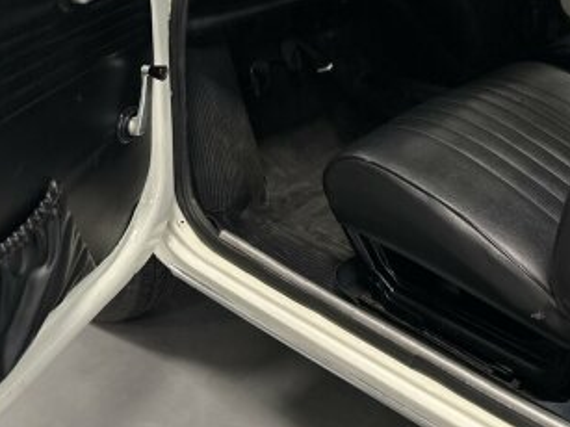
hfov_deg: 37.3
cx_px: 427
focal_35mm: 50
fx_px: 823
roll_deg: -0.2
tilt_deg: -19.4
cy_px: 43
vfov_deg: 28.0
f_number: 1.78
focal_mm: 6.86
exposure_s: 1/87
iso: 250
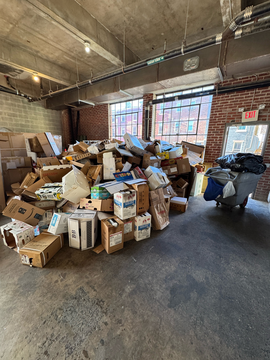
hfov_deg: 85.7
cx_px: 135
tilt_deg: -15.2
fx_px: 146
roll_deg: -1.0
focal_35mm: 14
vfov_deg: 102.1
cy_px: 180
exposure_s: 1/120
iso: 320
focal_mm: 2.22
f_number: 2.2
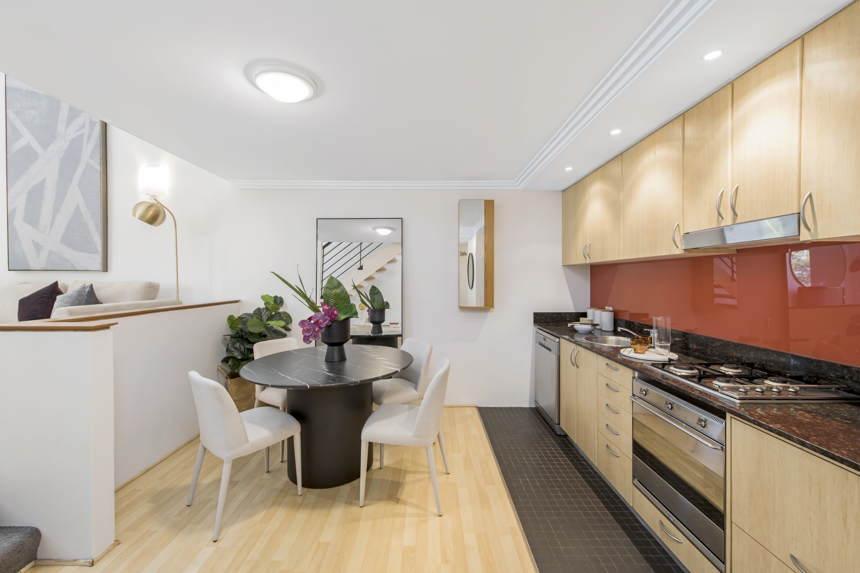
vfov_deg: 81.2
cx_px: 430
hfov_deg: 104.3
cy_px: 286
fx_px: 334
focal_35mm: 14
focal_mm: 14
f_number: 8
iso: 200
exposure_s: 1/8
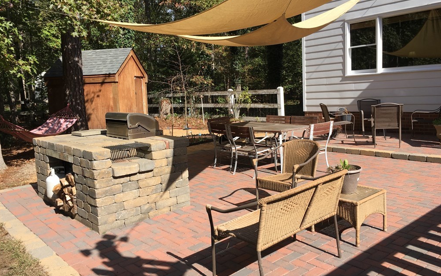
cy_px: 129
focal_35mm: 31
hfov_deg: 61.2
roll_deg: +3.4
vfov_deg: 40.6
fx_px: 373
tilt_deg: -4.0
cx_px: 219
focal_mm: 4.15
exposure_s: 1/927
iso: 25
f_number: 2.2
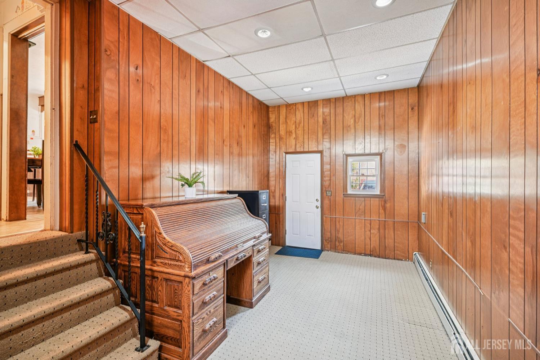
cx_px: 270
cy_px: 180
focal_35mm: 16
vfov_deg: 73.7
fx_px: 240
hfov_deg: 96.8
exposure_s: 1/2.5
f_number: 8
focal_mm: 16
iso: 400
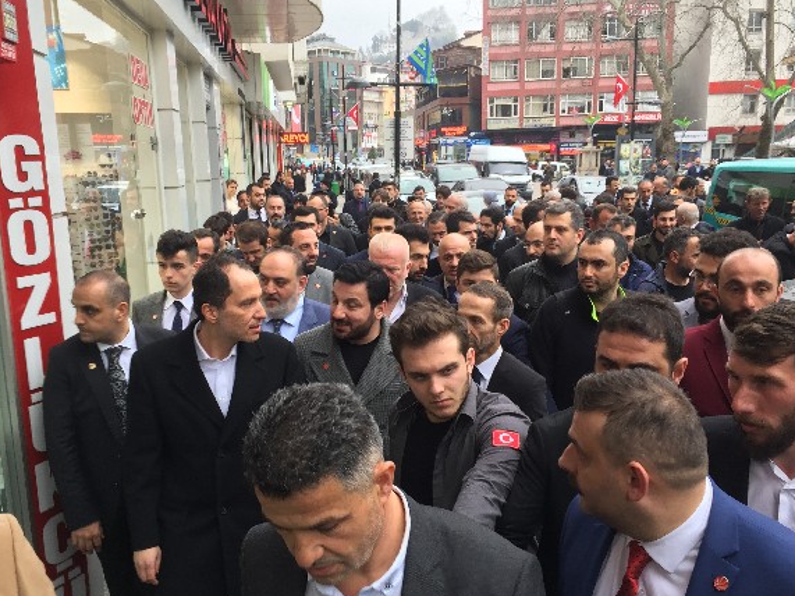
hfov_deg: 54.0
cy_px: 340
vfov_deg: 41.7
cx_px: 387
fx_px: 781
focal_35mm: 34
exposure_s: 1/100
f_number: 2.2
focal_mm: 4.15
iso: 40
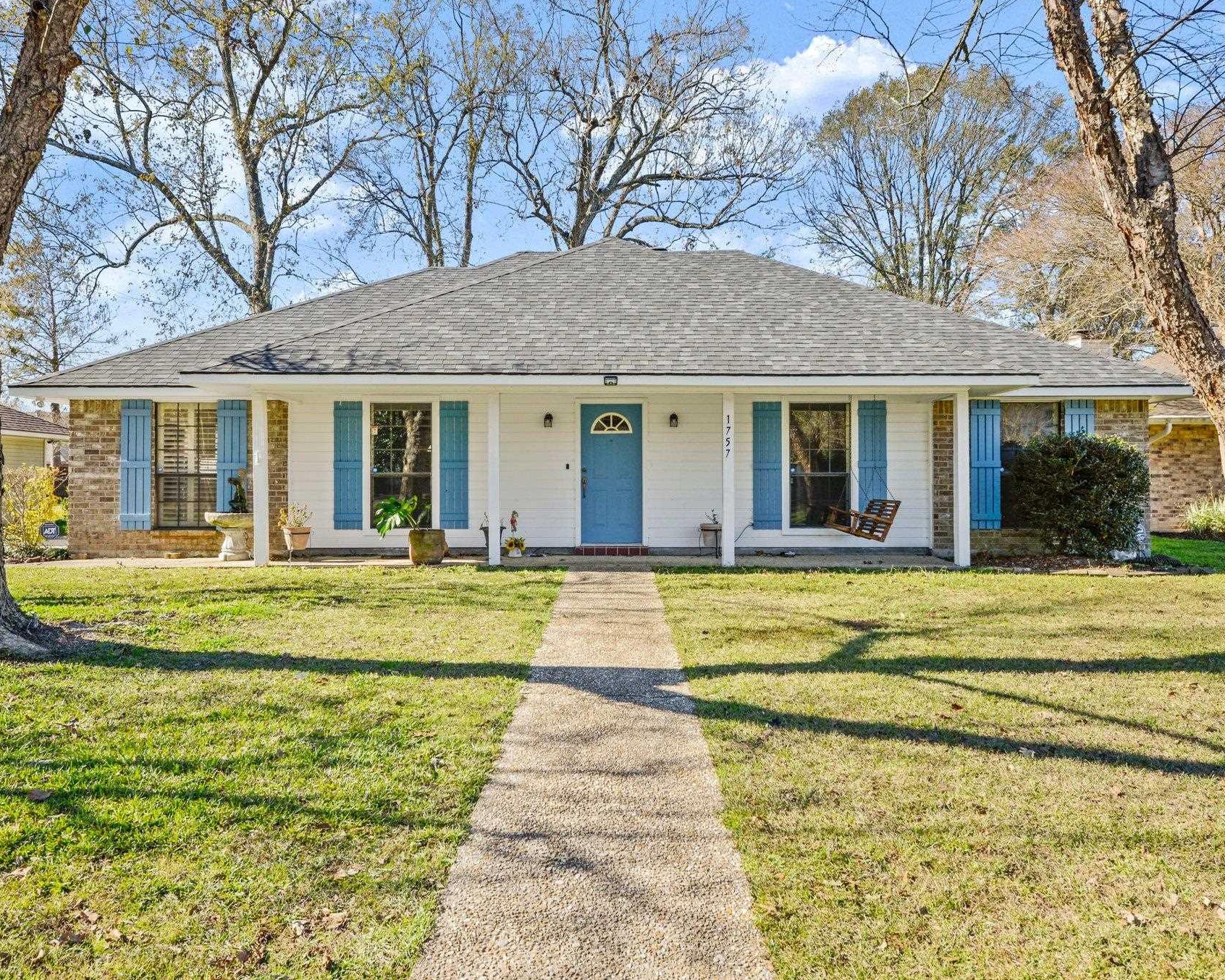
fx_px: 906
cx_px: 618
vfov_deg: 56.8
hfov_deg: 68.1
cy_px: 486
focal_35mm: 25
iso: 320
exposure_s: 1/200
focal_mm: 22
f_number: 10
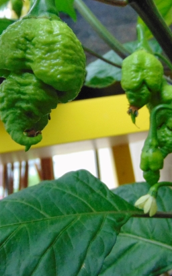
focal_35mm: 50
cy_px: 127
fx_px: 375
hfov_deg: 25.8
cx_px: 82
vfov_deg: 40.3
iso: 320
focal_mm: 4.5
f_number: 3
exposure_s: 1/30
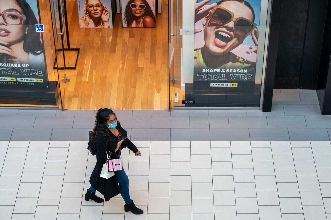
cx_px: 166
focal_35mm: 70
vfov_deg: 19.4
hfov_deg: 28.9
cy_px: 110
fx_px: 643
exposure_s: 1/400
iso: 800
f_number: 5.6
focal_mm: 70
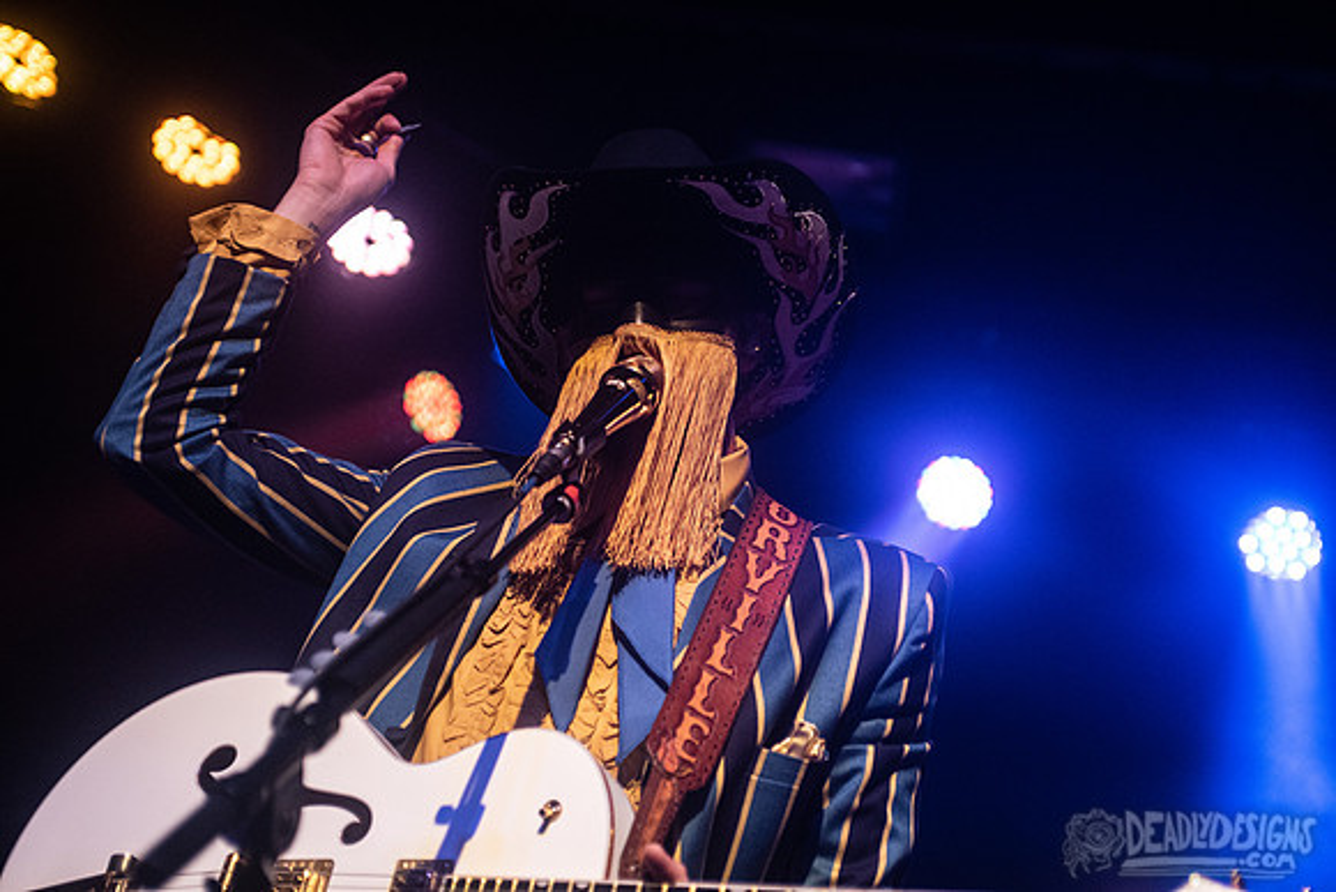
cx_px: 668
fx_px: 2598
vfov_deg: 19.5
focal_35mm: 70
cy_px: 446
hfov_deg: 28.8
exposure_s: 1/250
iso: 3200
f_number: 3.2
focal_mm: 70
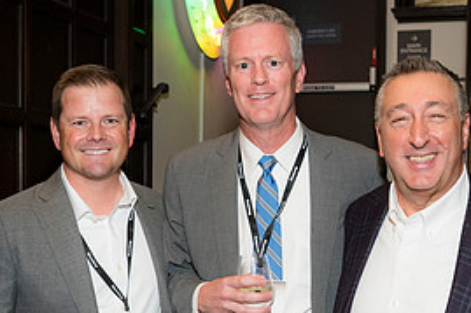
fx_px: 850
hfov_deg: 31.0
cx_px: 215
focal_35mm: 65
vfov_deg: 20.6
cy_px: 263
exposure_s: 1/125
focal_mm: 26
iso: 800
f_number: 5
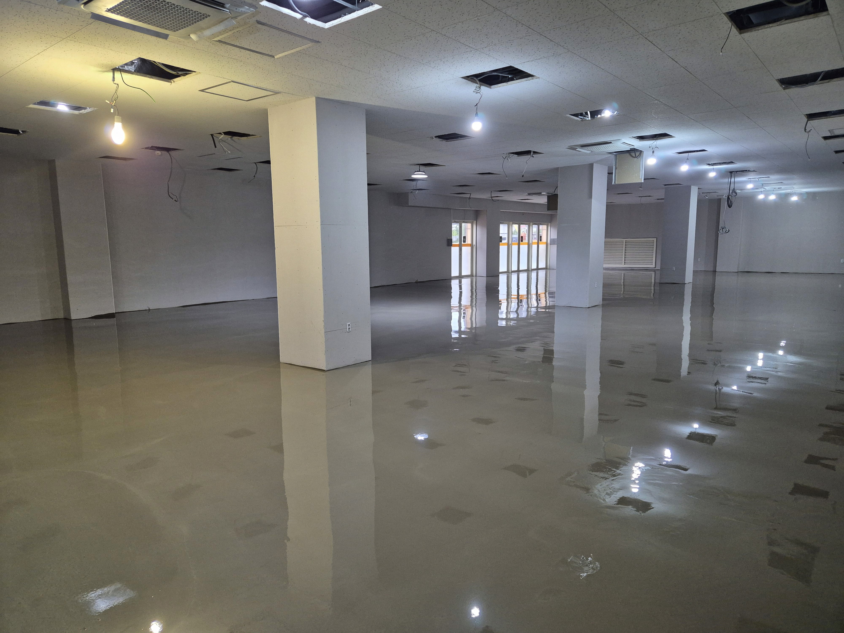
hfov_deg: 73.9
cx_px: 422
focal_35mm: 23
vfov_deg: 58.9
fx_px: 561
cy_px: 316
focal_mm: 5.4
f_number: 1.8
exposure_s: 1/120
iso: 400
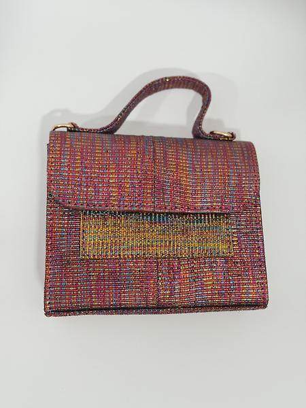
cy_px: 204
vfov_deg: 39.7
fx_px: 566
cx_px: 153
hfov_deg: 30.3
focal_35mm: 48
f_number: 1.78
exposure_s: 1/50
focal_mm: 6.76
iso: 200
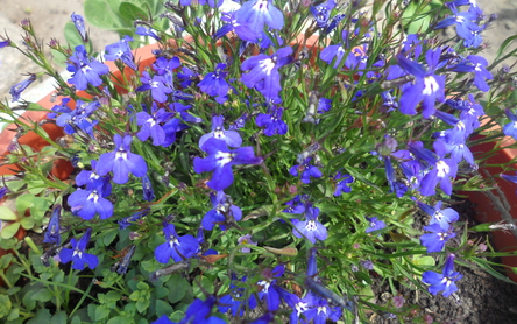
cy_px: 178
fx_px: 409
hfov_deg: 64.6
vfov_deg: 43.1
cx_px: 257
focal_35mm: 29
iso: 80
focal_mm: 4.9
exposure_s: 1/180
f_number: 3.5
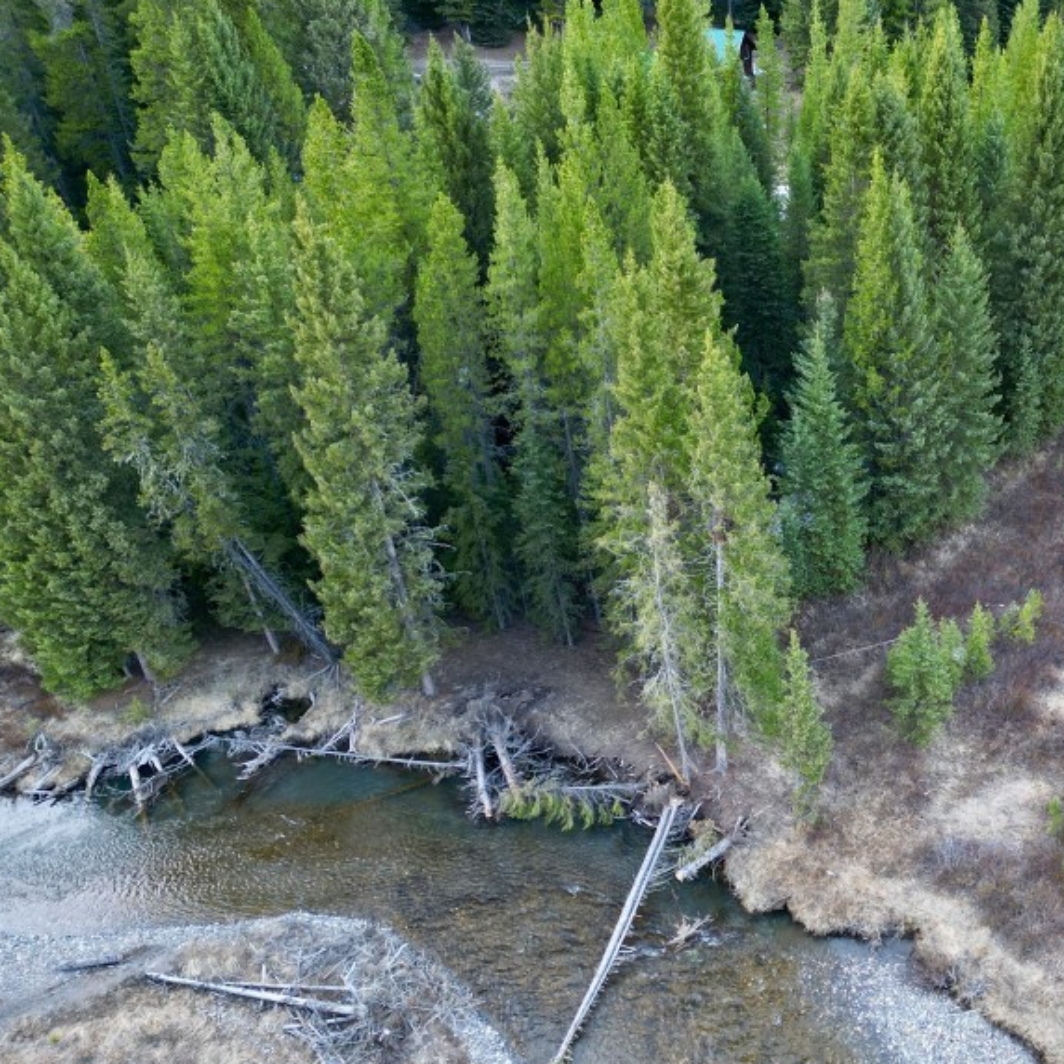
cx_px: 876
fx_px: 1321
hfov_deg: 41.6
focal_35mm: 38
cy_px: 610
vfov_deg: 43.7
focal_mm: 6.72
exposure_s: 1/40
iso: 100
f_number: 1.7
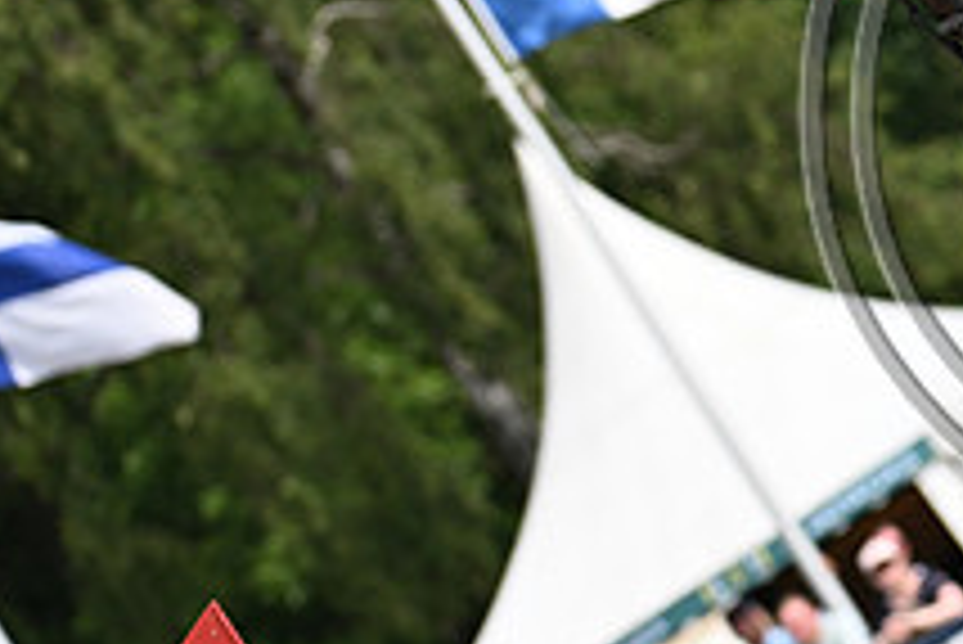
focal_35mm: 541
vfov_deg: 2.5
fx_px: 14481
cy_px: 47
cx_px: 1215
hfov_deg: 3.8
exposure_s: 1/1250
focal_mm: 200
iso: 250
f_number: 5.6
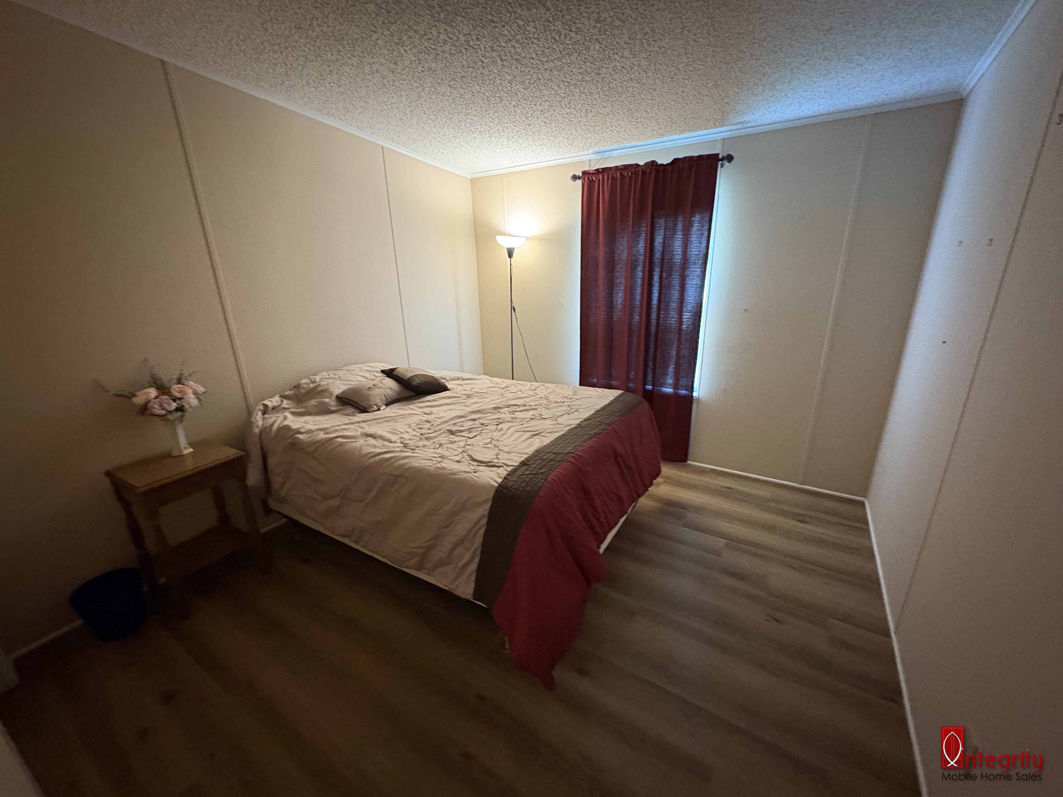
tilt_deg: -15.6
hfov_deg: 102.1
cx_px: 532
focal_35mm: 14
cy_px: 398
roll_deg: +1.9
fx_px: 430
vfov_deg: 85.7
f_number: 2.2
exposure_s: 1/40
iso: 800
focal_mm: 2.22
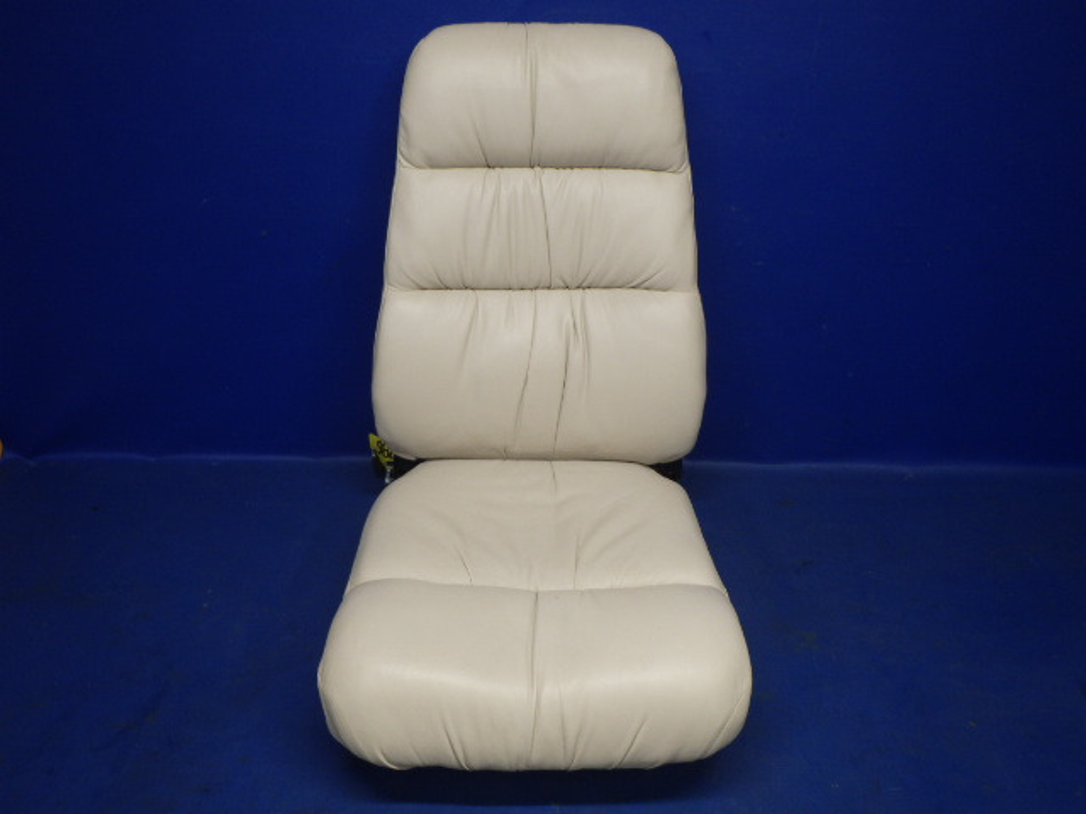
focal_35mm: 28
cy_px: 407
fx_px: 878
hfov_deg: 63.4
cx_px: 543
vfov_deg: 49.7
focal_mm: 5
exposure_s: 1/30
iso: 200
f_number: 3.9
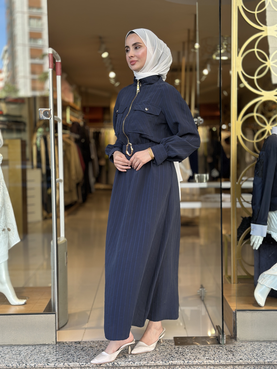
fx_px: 512
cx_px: 138
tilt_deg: -3.2
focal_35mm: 48
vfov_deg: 39.7
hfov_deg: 30.3
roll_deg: +0.3
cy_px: 184
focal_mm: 6.86
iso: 80
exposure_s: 1/320
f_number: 1.78
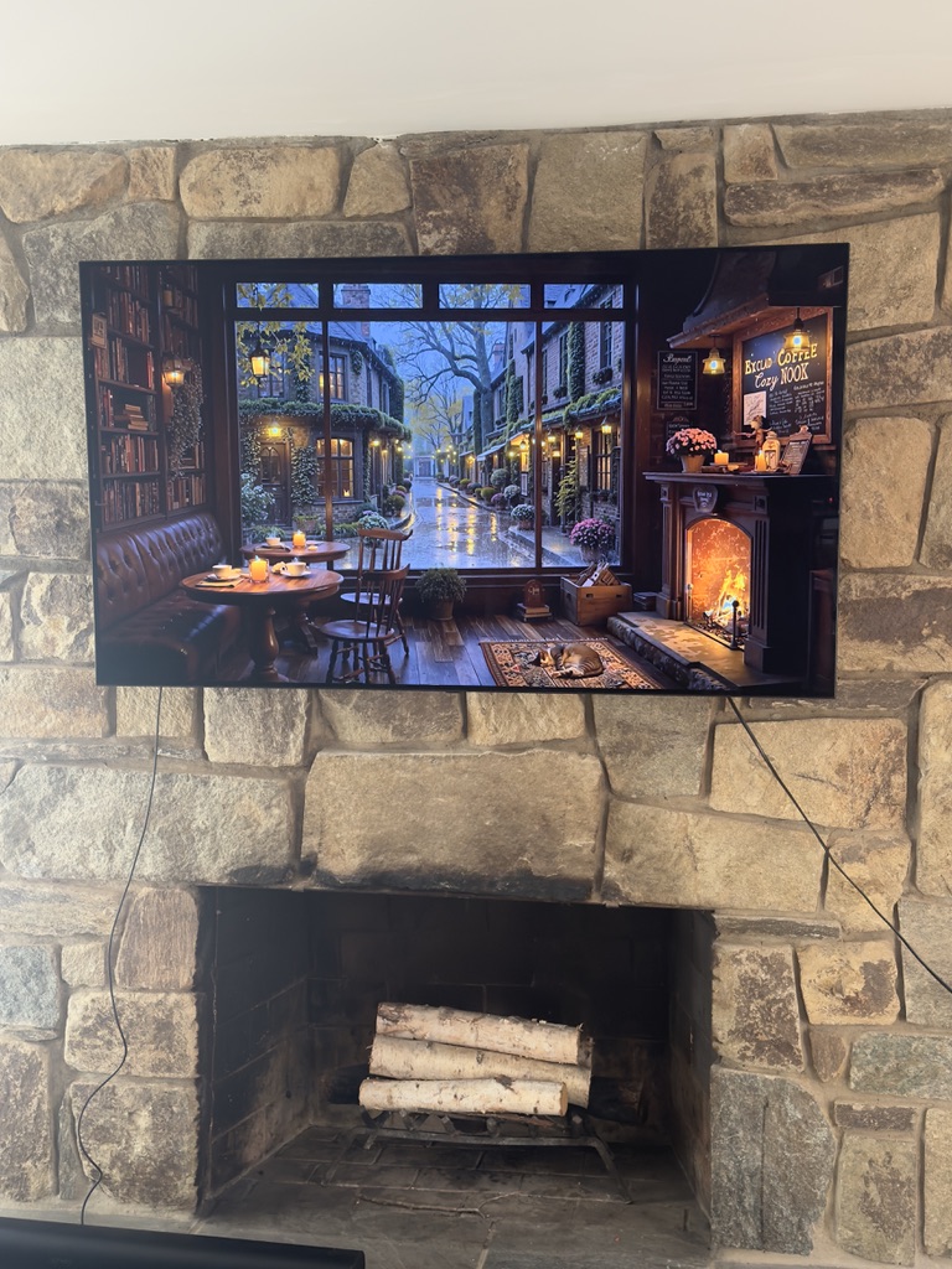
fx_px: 1540
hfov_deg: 34.3
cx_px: 476
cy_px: 634
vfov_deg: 44.8
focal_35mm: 42
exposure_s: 1/60
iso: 160
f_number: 1.78
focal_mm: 6.76
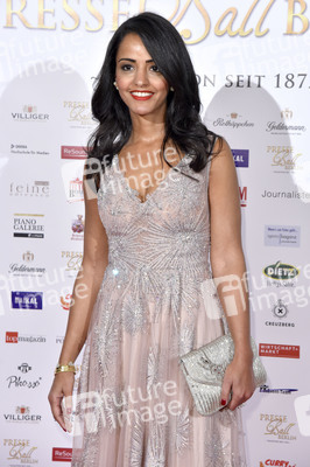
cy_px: 234
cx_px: 155
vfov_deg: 22.2
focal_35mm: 92
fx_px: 1190
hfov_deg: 14.8
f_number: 5.6
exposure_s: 1/125
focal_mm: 92
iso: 2500
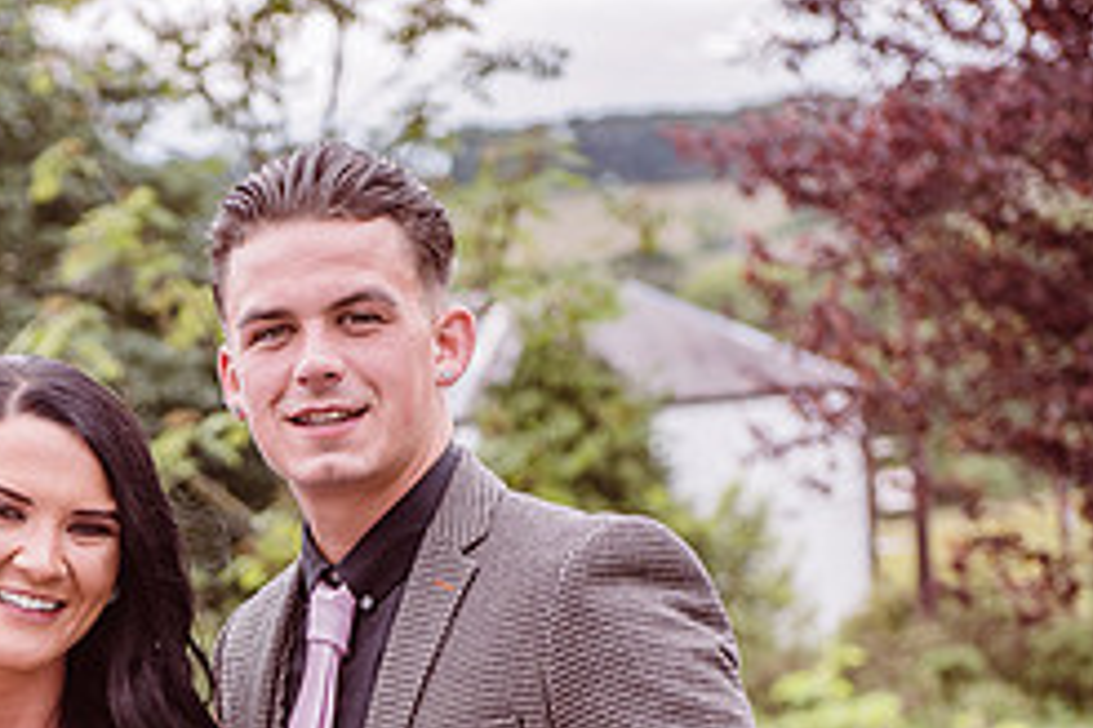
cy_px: 783
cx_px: 151
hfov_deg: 12.4
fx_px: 5009
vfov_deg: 8.3
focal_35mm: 165
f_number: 4.5
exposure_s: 1/500
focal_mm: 70
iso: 250
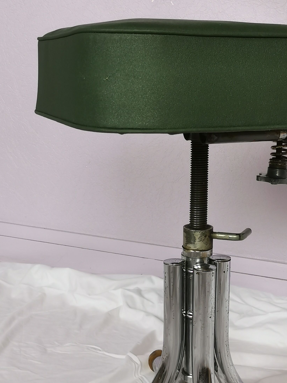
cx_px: 203
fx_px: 685
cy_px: 177
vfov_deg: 31.2
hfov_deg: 23.5
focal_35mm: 62
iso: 125
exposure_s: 1/50
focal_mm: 5.58
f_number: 1.8
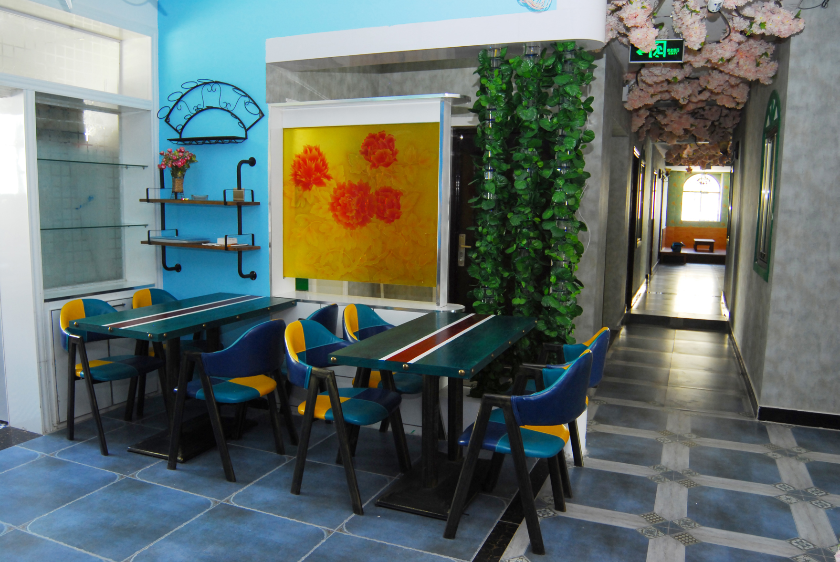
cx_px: 420
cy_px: 281
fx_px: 631
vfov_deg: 48.0
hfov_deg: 67.3
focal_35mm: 27
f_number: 4
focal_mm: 18
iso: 400
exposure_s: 1/50
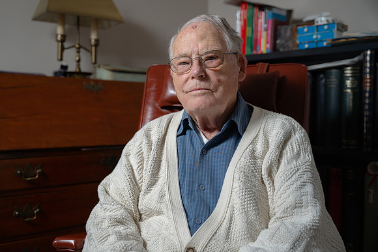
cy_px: 120
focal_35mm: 40
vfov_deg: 33.8
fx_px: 416
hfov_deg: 48.9
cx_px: 174
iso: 200
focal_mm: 36.7
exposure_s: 1/160
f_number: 2.8
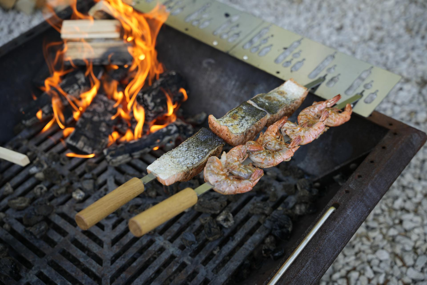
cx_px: 214
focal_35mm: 47
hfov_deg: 41.6
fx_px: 562
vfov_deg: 28.4
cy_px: 142
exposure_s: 1/200
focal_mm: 47.4
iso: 100
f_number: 3.2
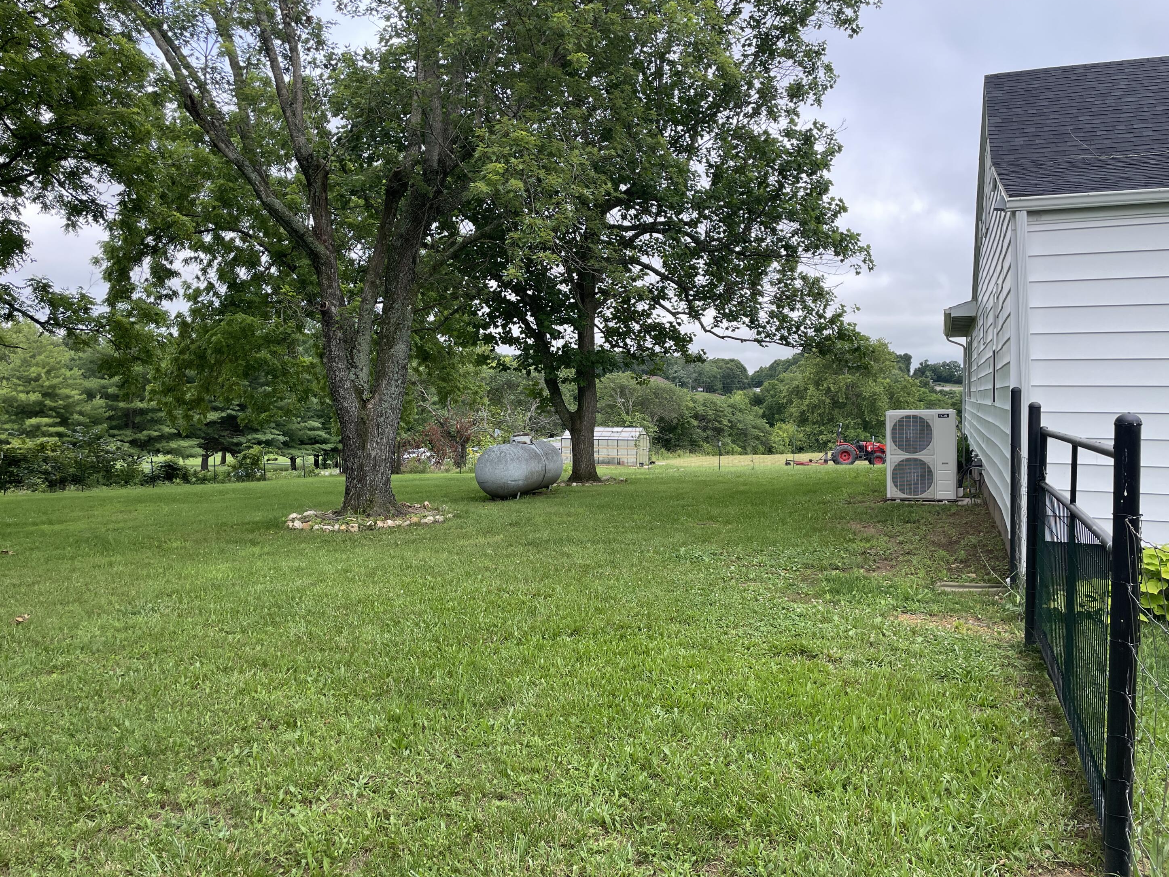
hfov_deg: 65.3
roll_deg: +0.7
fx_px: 912
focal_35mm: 27
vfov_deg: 51.4
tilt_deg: -1.9
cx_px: 568
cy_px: 430
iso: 32
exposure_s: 1/790
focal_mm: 4.2
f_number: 1.6
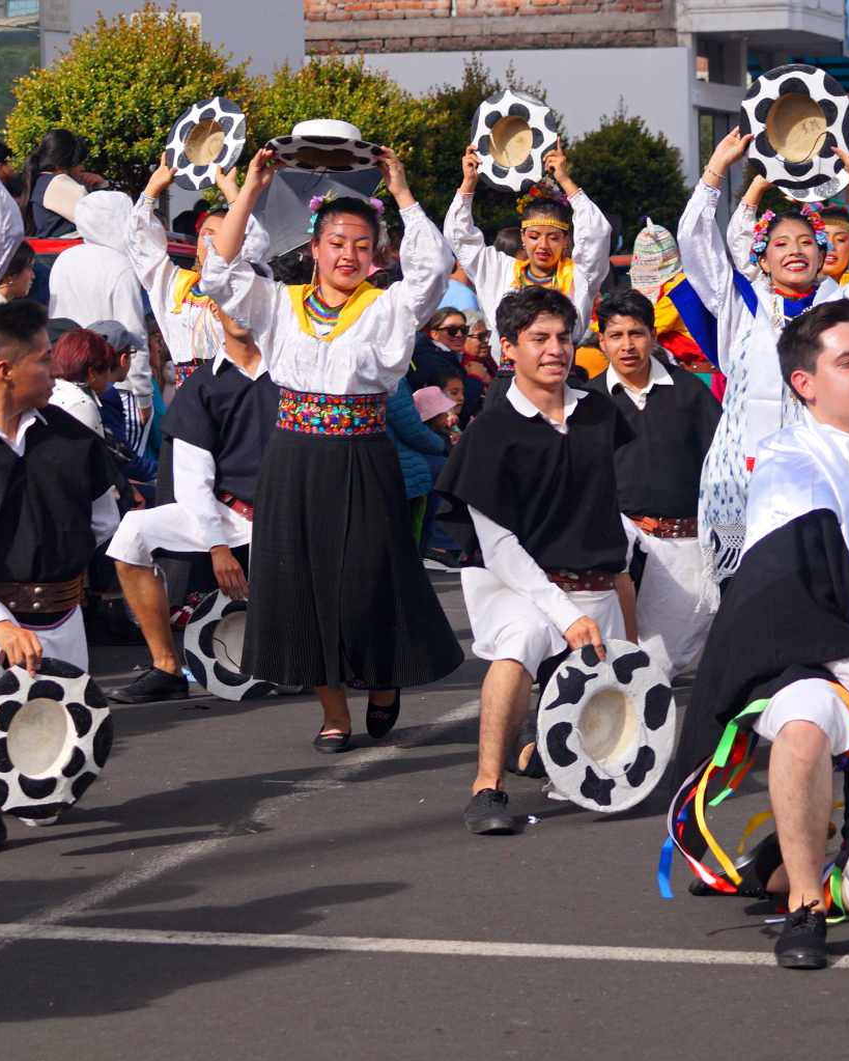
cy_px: 527
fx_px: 3854
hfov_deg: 12.5
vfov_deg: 15.7
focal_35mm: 123
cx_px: 605
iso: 100
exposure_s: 1/250
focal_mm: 55
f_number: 5.6
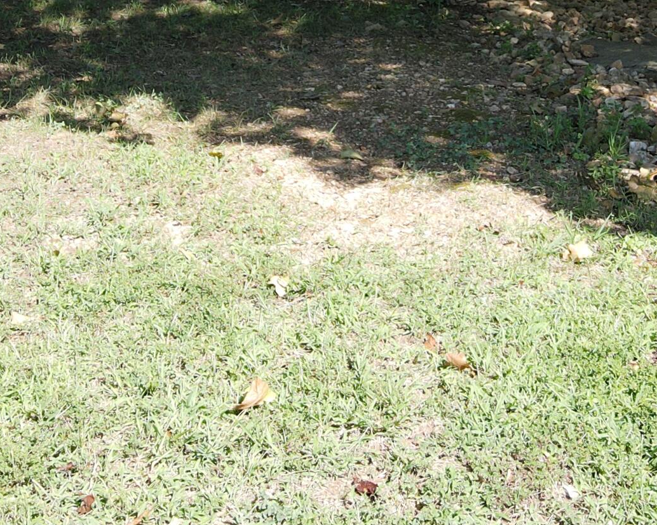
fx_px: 1322
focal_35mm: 68
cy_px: -119
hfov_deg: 27.9
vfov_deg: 20.8
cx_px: 331
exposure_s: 1/160
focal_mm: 4.5
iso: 100
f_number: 2.8
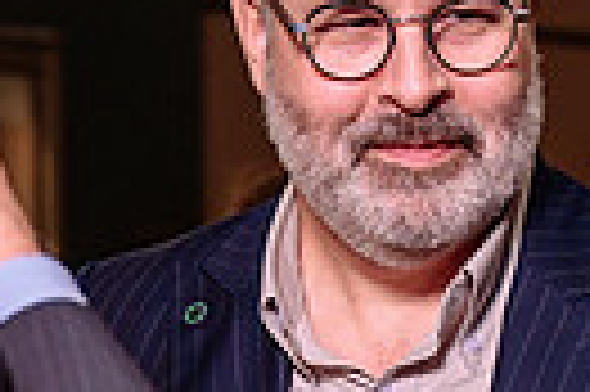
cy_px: 564
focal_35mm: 226
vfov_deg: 6.0
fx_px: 3699
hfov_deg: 9.1
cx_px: 529
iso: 800
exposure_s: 1/100
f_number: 3.2
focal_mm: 45
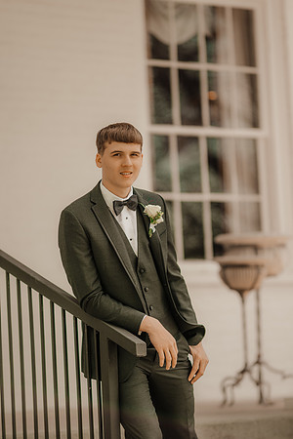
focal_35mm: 157
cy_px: 220
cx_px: 146
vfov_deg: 13.1
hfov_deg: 8.7
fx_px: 1917
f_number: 1.4
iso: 64
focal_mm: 105
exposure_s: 1/800
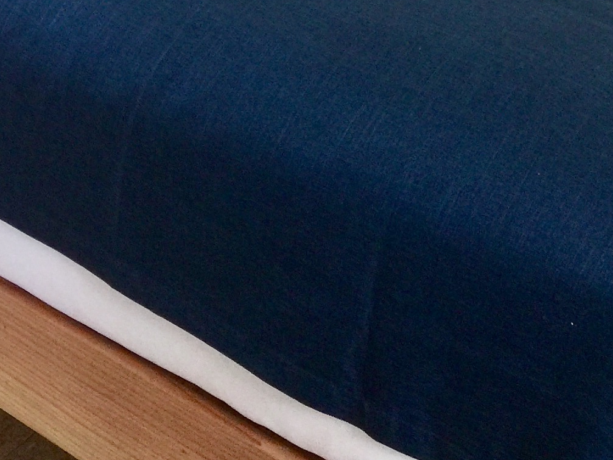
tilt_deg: -8.5
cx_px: 141
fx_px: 1664
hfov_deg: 20.7
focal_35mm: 94
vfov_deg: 13.1
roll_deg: -0.1
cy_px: -526
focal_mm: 4.15
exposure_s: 1/30
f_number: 2.2
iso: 32
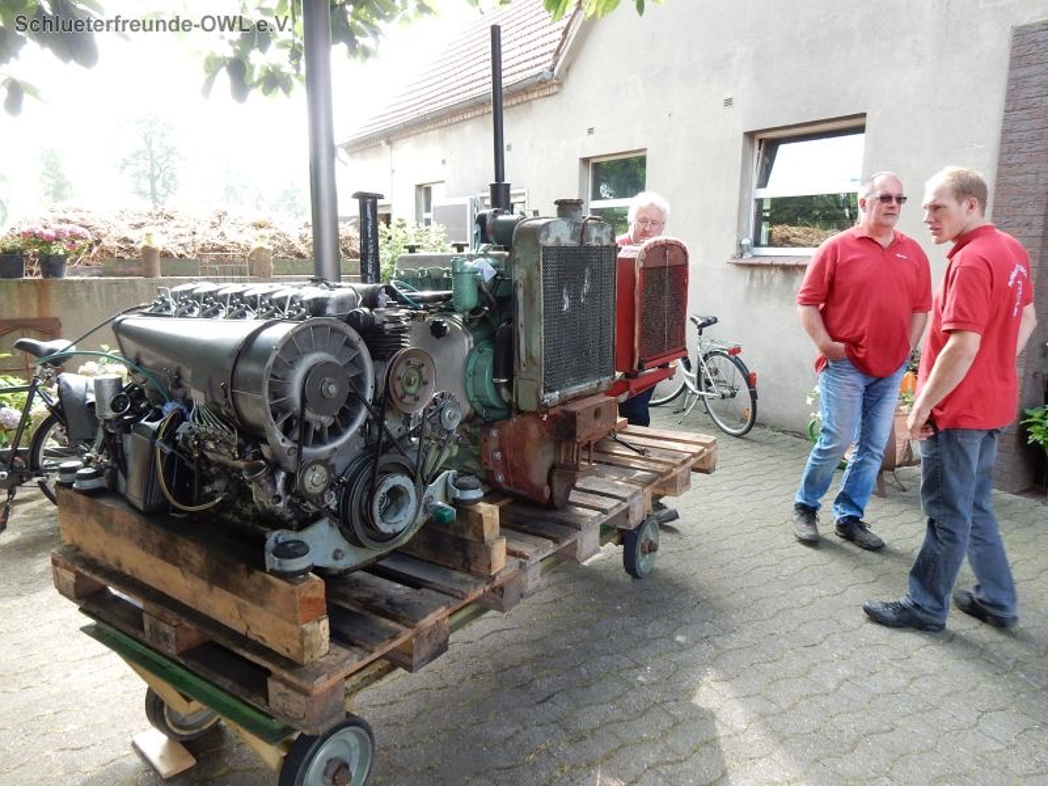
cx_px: 524
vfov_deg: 54.9
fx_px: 757
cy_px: 393
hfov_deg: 69.4
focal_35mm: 25
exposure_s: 1/80
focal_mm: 4.5
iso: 125
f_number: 3.7
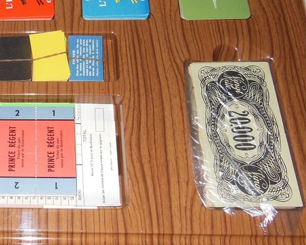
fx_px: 489
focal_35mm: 54
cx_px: 11
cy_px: 94
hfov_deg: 32.4
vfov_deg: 28.0
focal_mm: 4.5
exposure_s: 1/25
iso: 125
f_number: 3.5
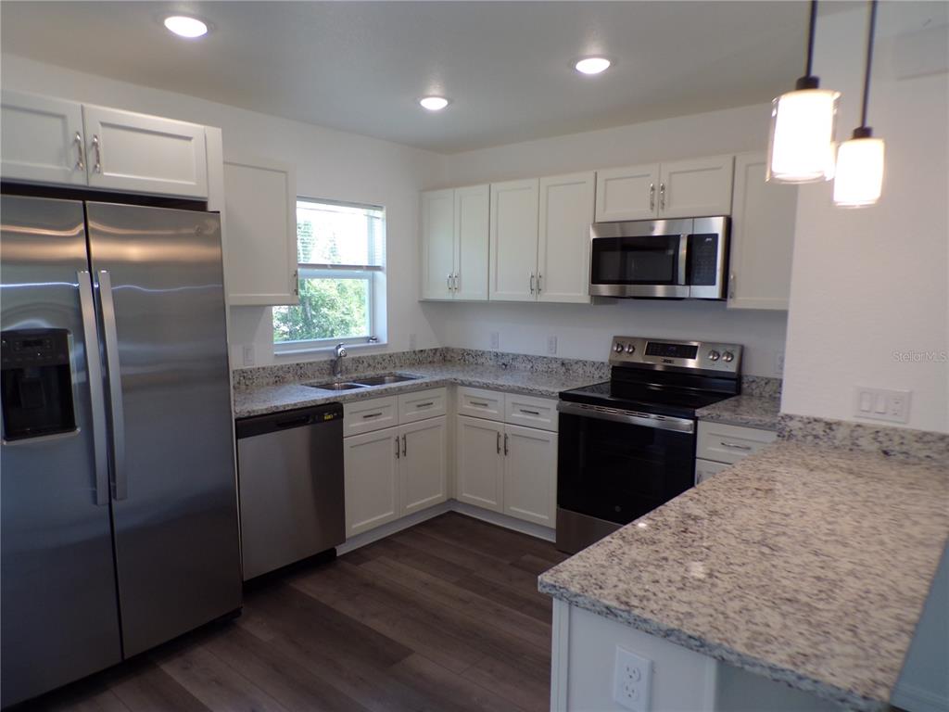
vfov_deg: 56.8
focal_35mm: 24
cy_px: 356
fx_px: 658
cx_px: 474
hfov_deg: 71.6
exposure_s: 1/70
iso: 100
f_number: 3
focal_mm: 4.3
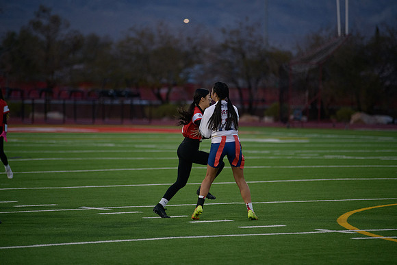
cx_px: 198
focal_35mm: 200
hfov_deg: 10.3
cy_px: 132
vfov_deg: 6.9
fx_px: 2206
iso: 2000
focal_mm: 200
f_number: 2.8
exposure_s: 1/2000
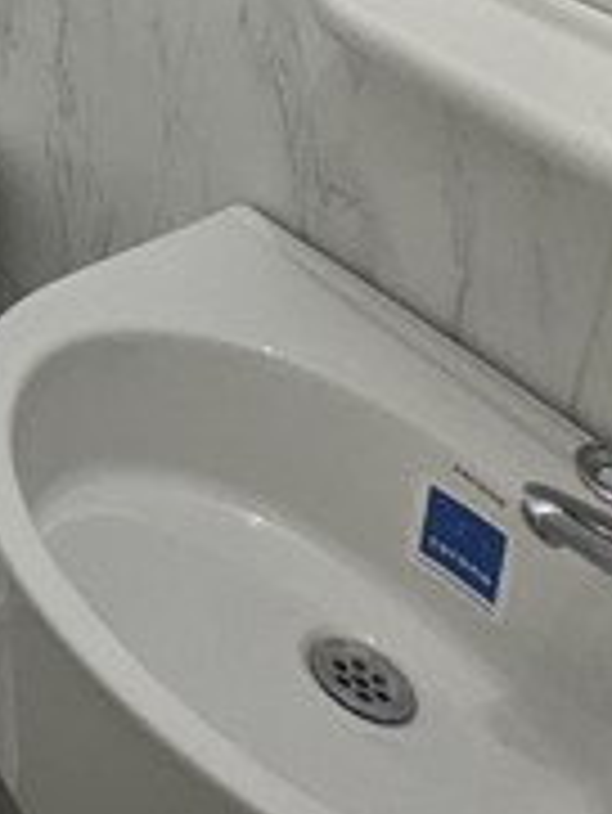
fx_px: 1601
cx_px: -536
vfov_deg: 23.8
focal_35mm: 68
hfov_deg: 17.1
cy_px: -337
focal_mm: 1.65
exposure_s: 1/33.3
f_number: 2.2
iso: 711
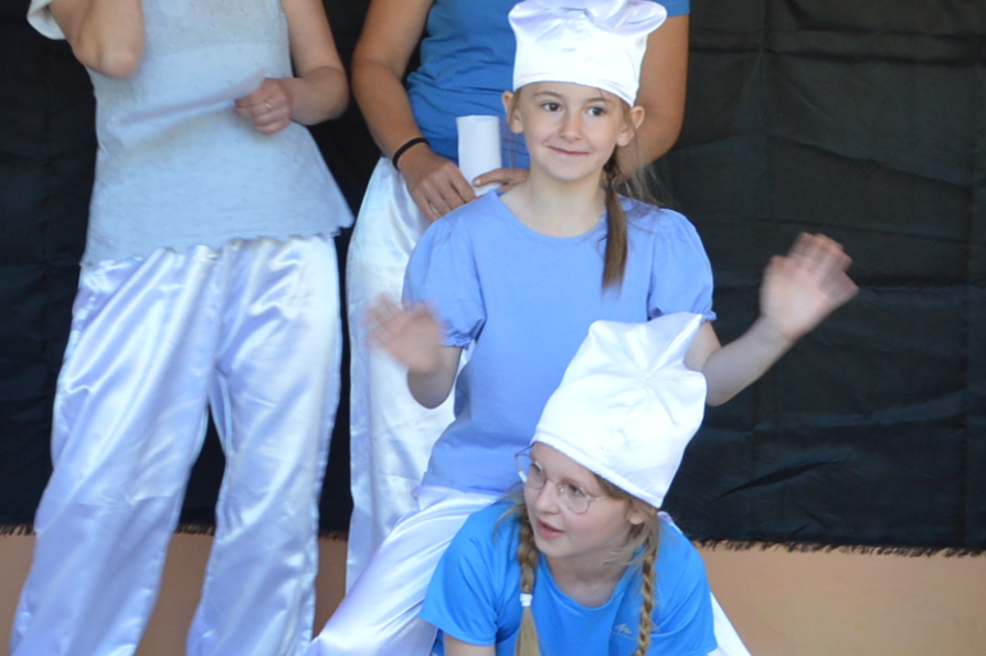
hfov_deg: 10.7
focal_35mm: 192
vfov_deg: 7.1
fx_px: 5255
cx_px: 267
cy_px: 78
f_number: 4.5
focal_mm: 38
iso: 400
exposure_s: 1/60
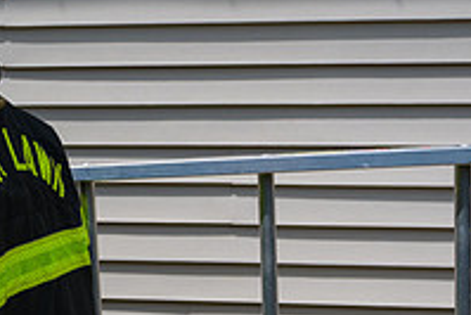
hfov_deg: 27.7
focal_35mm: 70
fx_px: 916
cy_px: 237
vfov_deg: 19.4
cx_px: 38
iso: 200
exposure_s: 1/4000
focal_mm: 24
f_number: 3.2
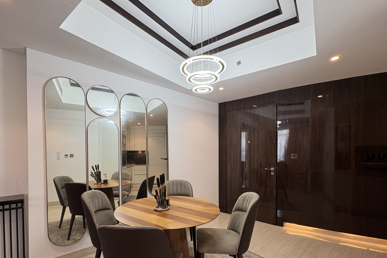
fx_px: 183
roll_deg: +0.2
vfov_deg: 69.6
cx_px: 182
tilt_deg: -0.2
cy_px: 156
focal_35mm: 17
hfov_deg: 93.2
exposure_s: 1/100
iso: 160
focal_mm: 2.22
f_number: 2.2
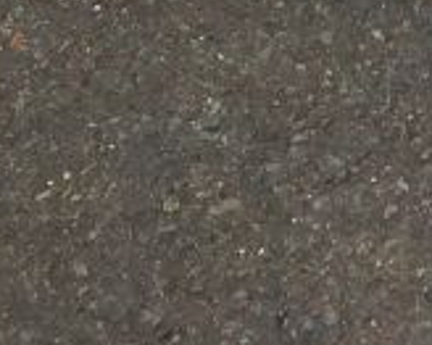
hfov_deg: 8.3
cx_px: 614
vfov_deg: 6.0
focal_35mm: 230
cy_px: -849
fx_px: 2939
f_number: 2.2
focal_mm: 4.15
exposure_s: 1/732
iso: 32
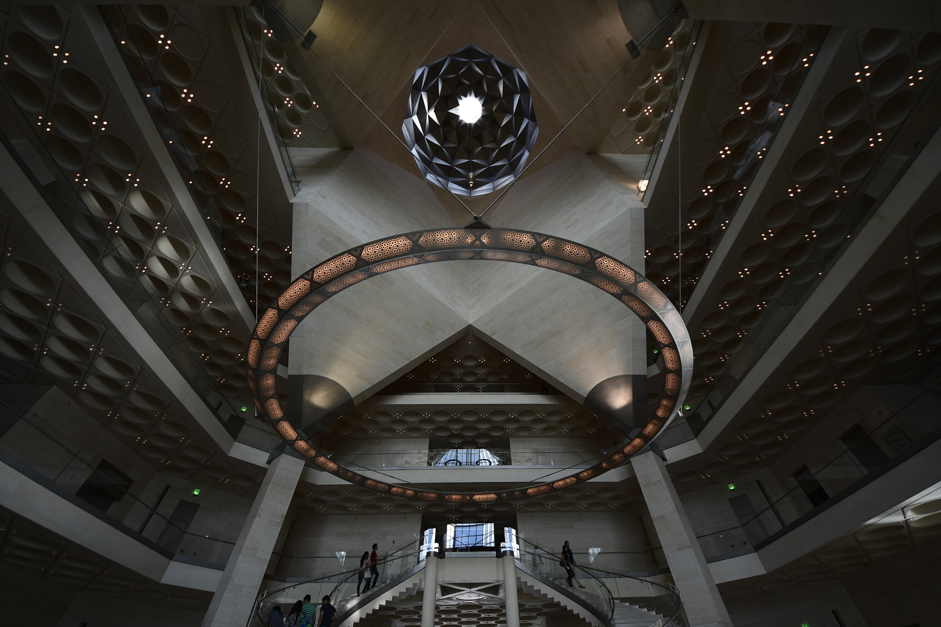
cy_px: 314
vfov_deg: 90.0
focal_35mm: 12
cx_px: 470
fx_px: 314
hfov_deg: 112.6
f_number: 4.5
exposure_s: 1/20
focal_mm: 8
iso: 100
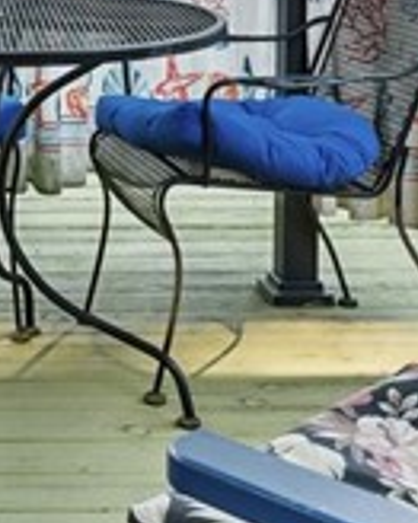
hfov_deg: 15.2
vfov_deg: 19.0
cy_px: -174
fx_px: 1439
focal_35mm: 93
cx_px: -217
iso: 50
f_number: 11
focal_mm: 15
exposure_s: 1/6
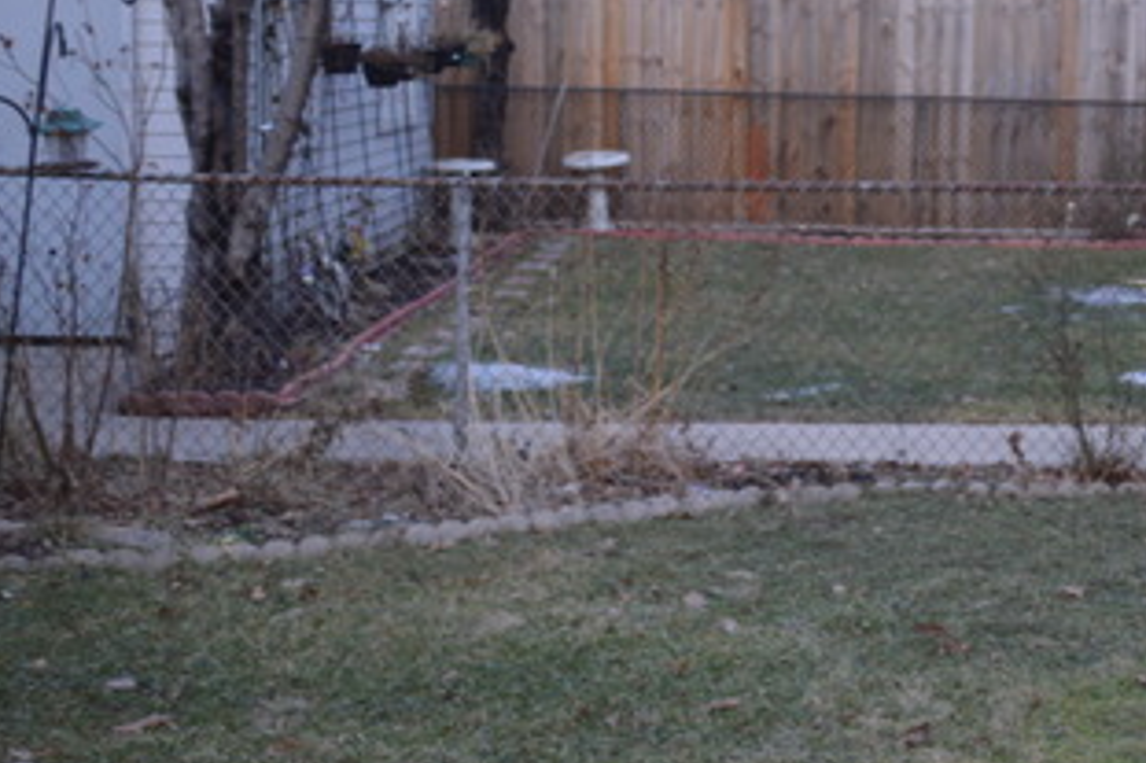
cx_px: 1032
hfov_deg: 26.4
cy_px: 332
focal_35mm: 74
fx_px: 2354
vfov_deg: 18.4
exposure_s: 1/60
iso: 400
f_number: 4
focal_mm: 24
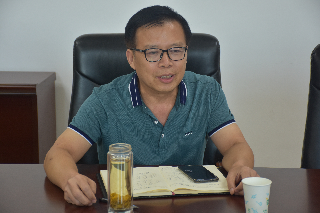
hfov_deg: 20.6
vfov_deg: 13.8
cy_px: 106
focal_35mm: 99
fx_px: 880
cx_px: 160
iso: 500
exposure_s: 1/40
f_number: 5
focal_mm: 66
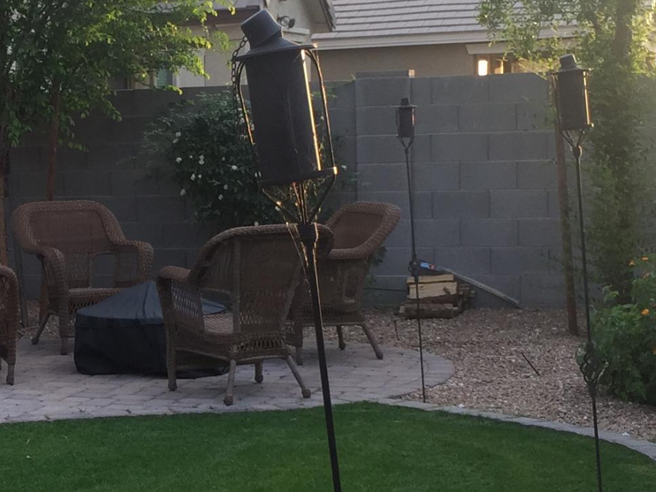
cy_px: 310
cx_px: 22
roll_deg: +2.6
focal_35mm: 89
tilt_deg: -5.5
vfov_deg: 16.6
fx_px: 1686
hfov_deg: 21.4
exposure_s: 1/120
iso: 32
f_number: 2.2
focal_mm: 4.15
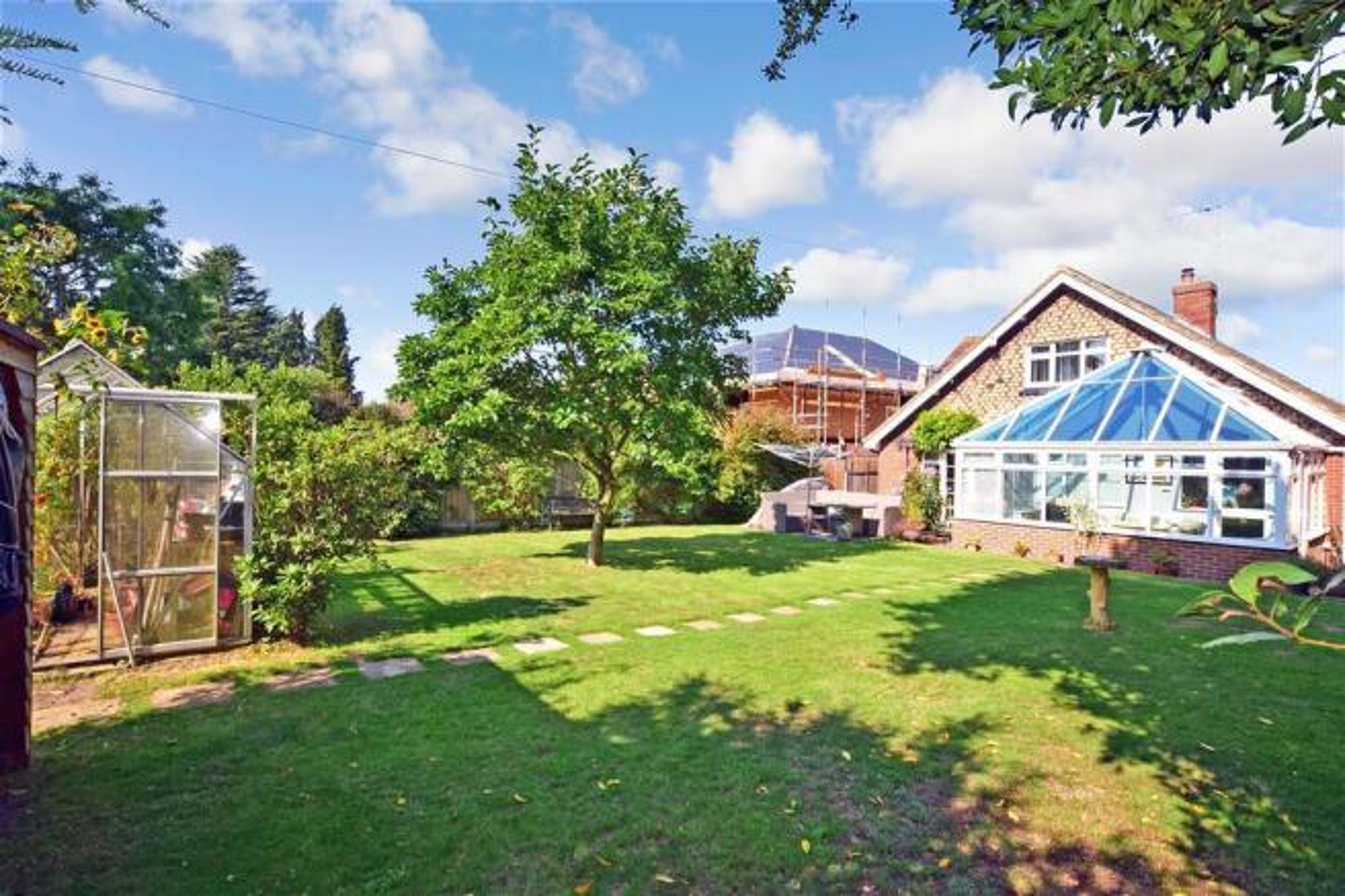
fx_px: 560
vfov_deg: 77.3
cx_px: 672
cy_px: 448
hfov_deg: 100.4
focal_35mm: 15
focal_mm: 10
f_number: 18
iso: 400
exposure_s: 1/200
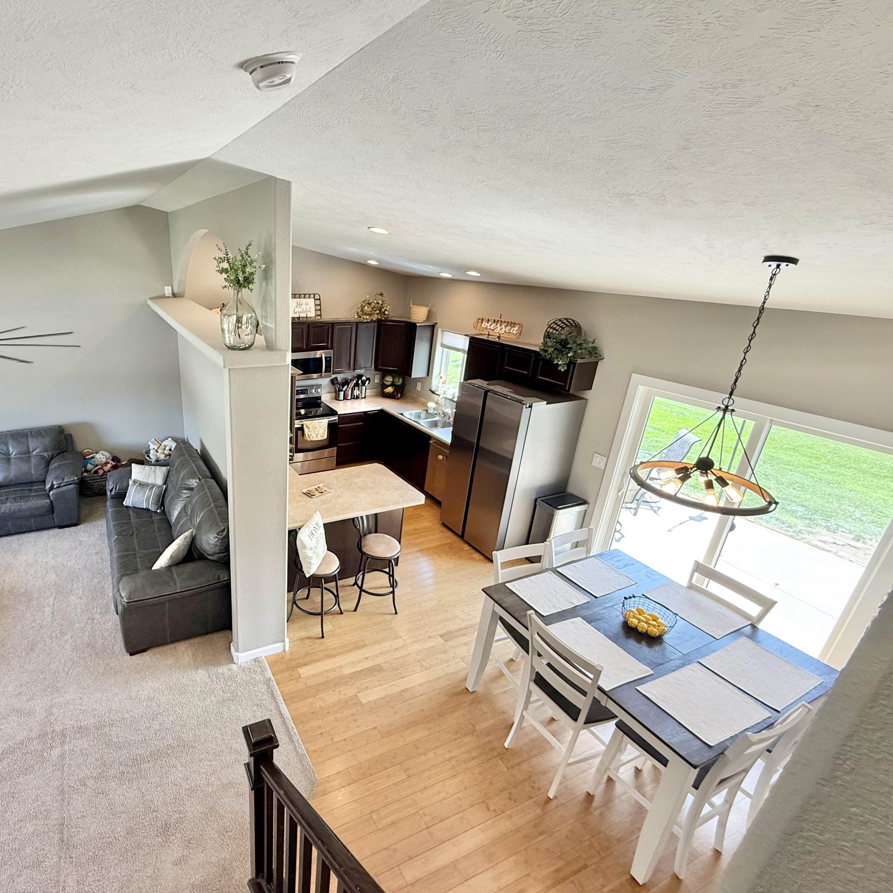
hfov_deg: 81.1
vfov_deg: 84.0
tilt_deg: -22.6
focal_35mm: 17
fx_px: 496
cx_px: 296
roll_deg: -1.0
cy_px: 449
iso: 250
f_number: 2.2
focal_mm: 2.22
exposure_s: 1/120
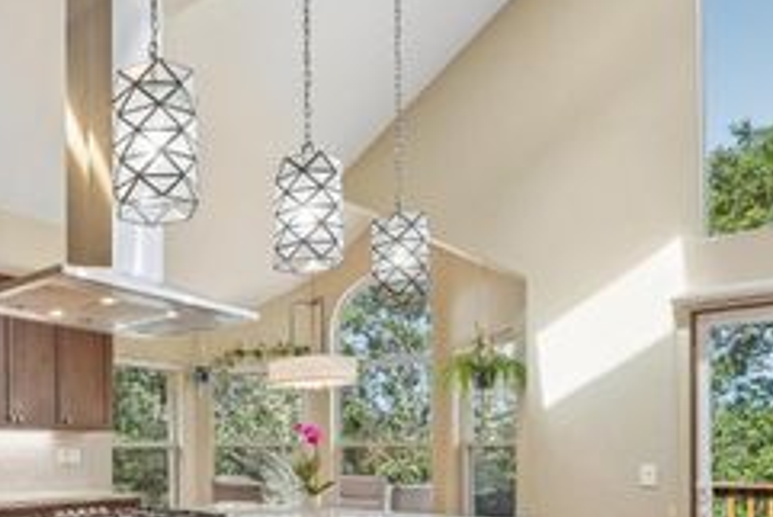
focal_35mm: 29
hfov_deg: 57.2
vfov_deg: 42.1
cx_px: 119
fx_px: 623
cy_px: 445
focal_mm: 14
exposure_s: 1/25
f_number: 8
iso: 640
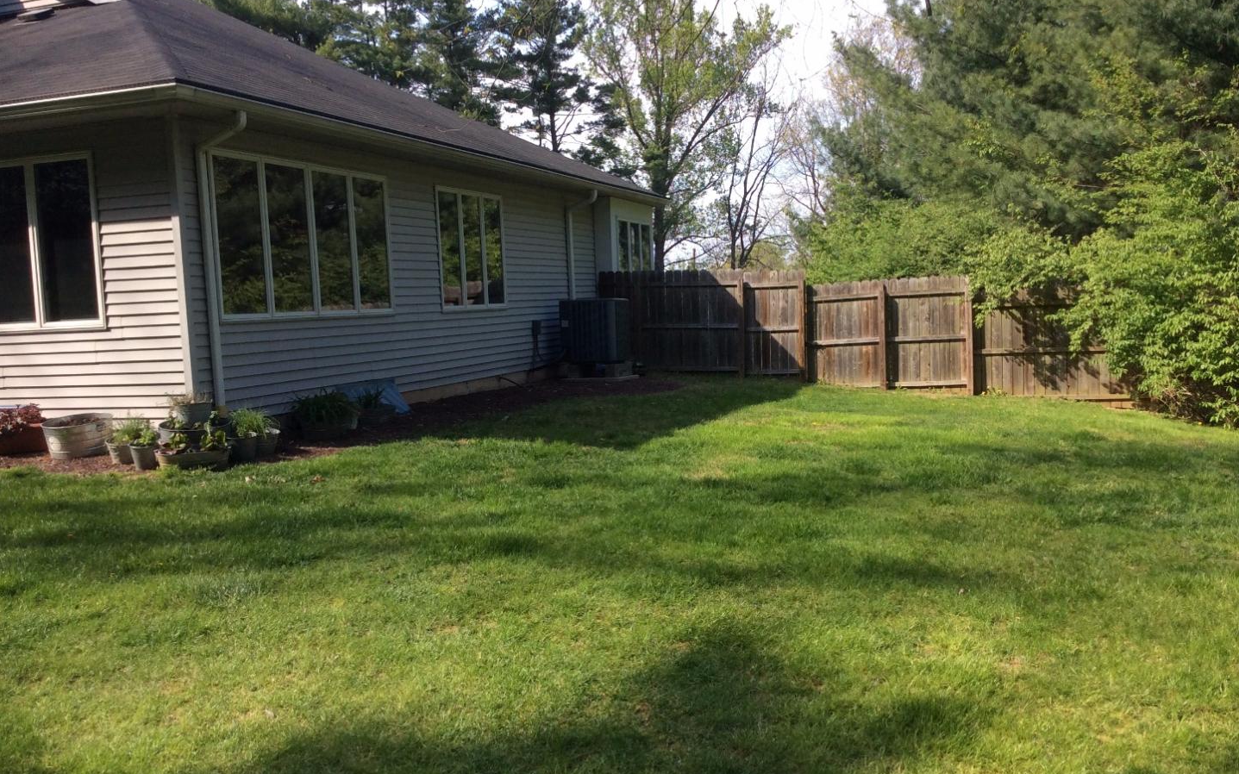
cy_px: 388
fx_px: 1148
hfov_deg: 56.7
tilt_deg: -4.6
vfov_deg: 37.3
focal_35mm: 34
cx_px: 619
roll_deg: +3.7
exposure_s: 1/622
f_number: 2.4
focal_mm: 3.3
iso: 32
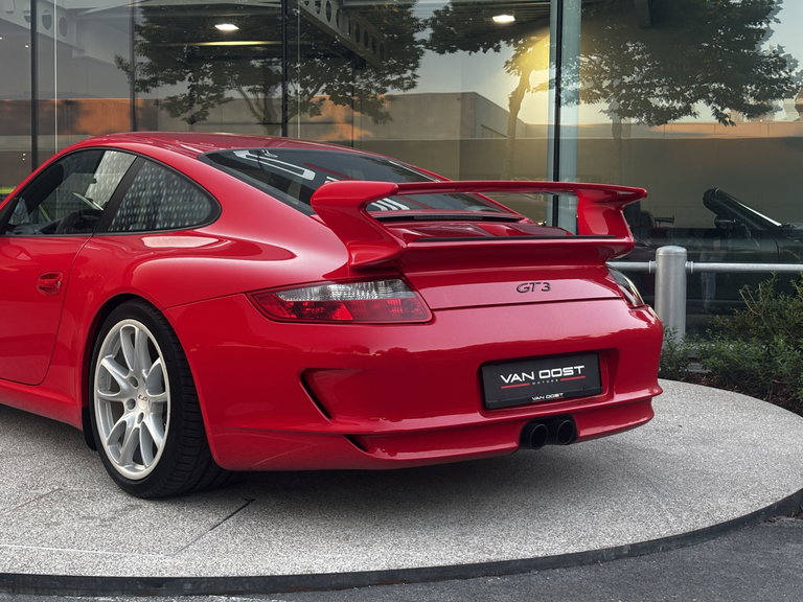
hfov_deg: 36.8
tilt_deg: -2.7
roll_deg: -1.0
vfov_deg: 28.0
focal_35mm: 52
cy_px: 301
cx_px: 402
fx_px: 1206
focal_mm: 5.96
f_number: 1.6
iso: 100
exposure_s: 1/50
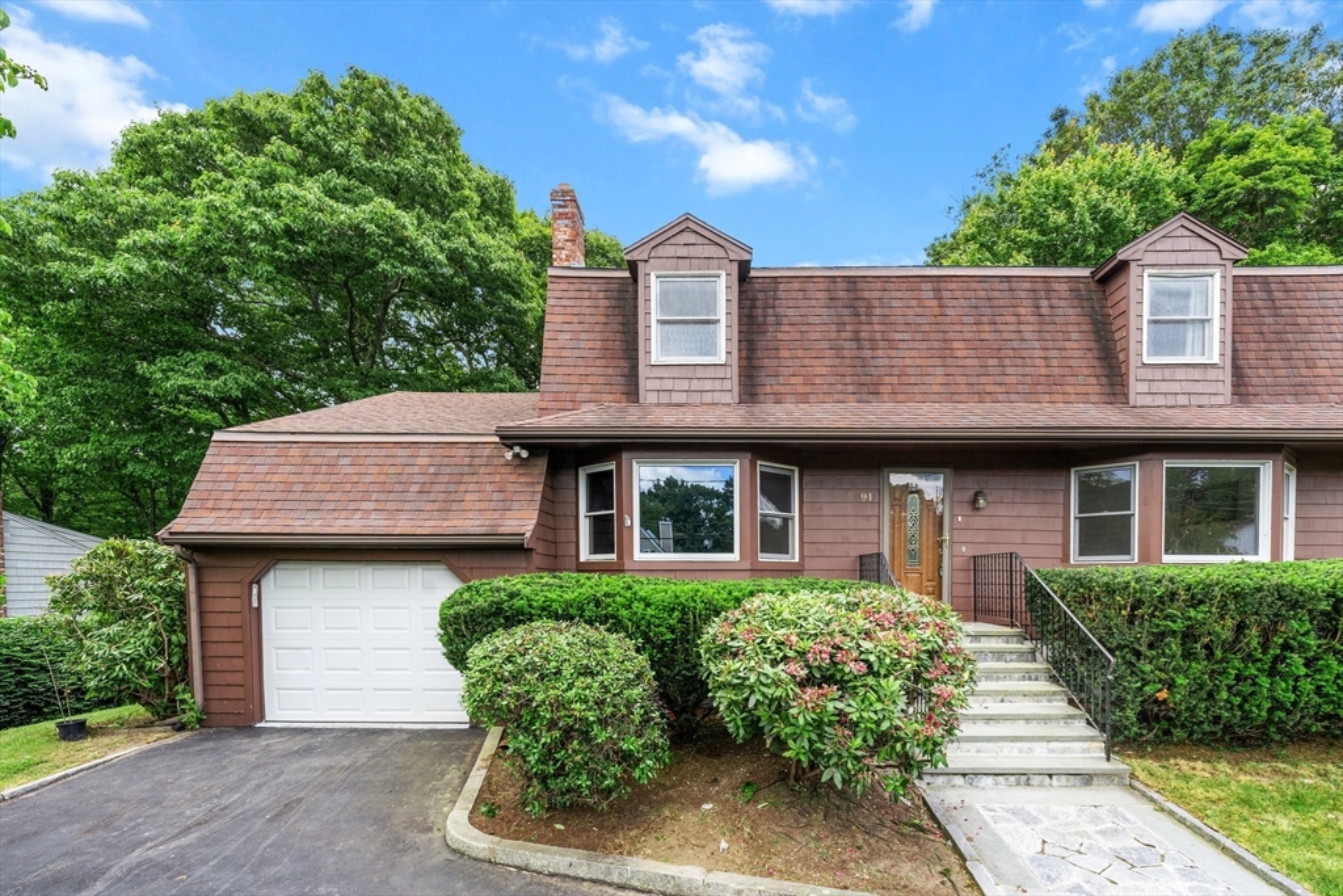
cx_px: 672
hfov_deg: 104.2
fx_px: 522
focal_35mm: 14
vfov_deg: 81.2
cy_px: 448
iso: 800
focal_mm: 14
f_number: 8
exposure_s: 1/350
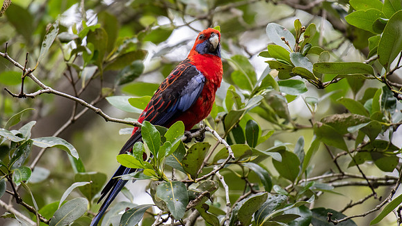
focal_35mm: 782
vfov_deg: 1.6
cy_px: 96
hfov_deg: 2.8
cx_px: 173
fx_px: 8335
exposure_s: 1/200
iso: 900
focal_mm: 500
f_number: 5.6
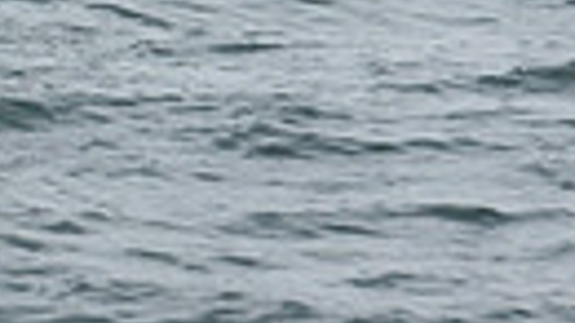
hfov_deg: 4.6
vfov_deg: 2.5
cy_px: -956
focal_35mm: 466
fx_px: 7102
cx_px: -170
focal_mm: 100
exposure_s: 1/1000
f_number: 9
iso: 200
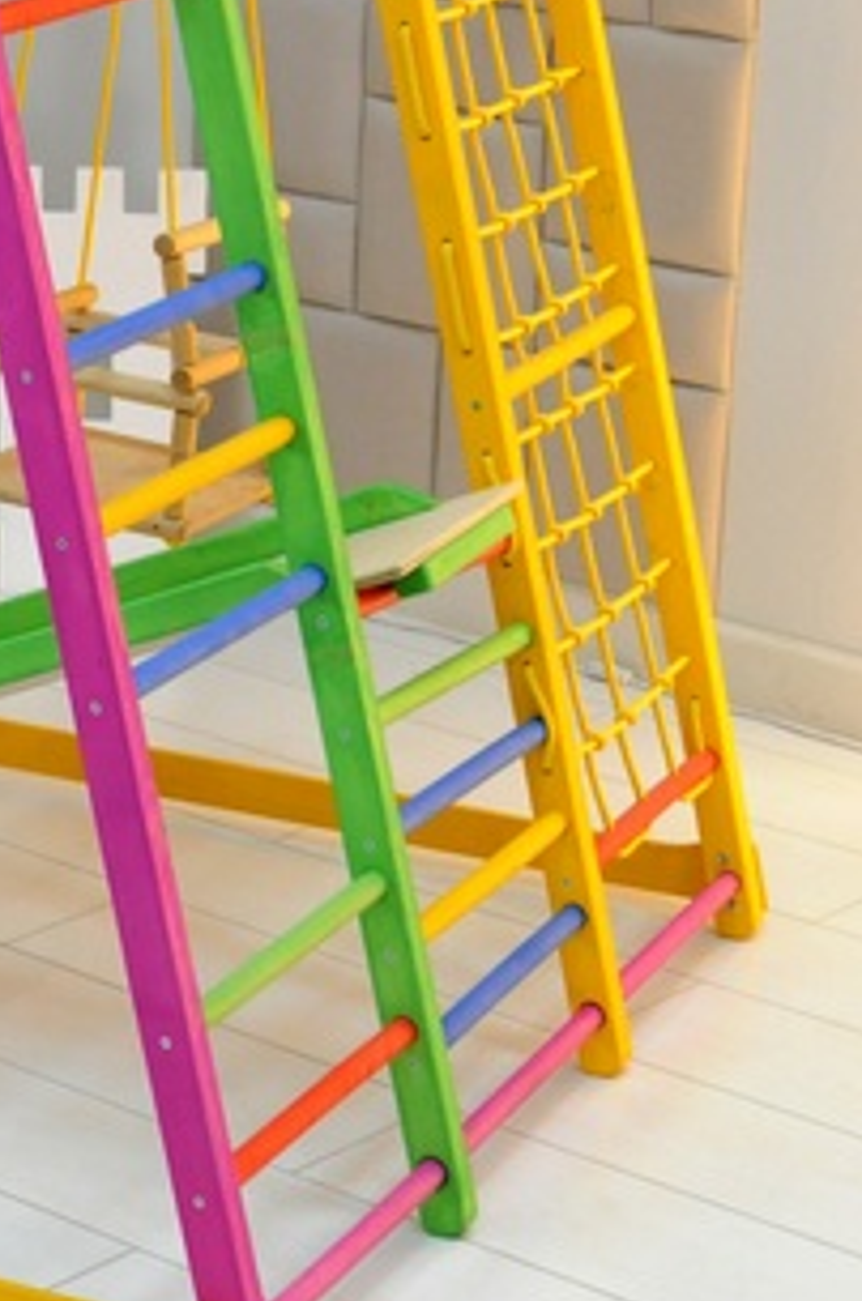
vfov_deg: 17.3
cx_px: -113
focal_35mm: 118
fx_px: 4257
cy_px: 452
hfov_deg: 11.4
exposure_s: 1/50
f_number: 5.6
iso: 1000
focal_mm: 30
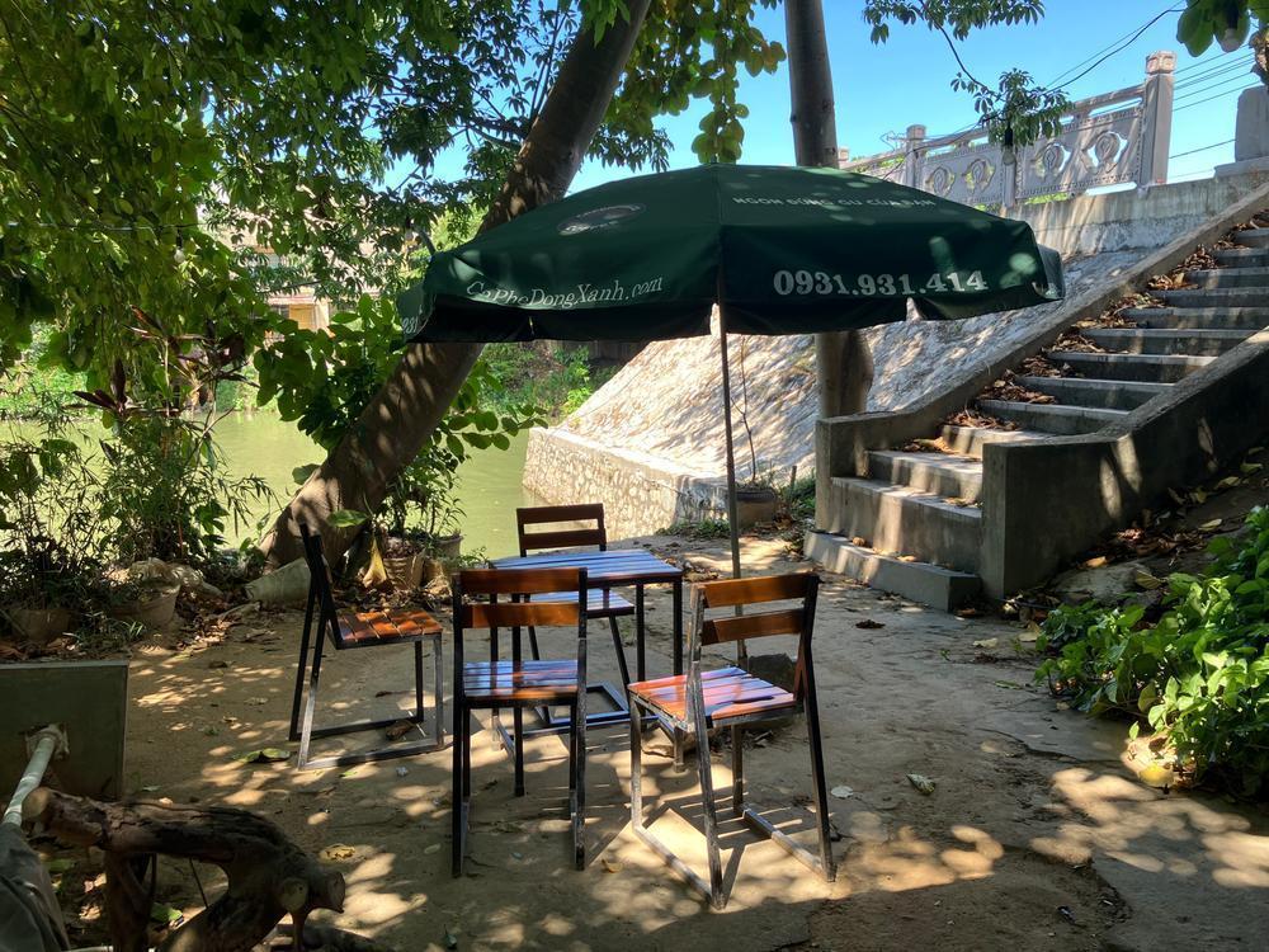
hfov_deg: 63.4
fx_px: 1026
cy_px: 476
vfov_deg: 49.7
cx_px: 634
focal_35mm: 28
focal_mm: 3.99
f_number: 1.8
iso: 25
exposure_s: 1/170
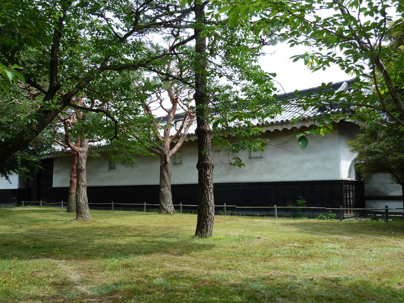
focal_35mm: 33
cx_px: 201
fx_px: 385
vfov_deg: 42.9
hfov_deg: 55.4
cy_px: 149
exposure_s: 1/250
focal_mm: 5.3
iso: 80
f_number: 4
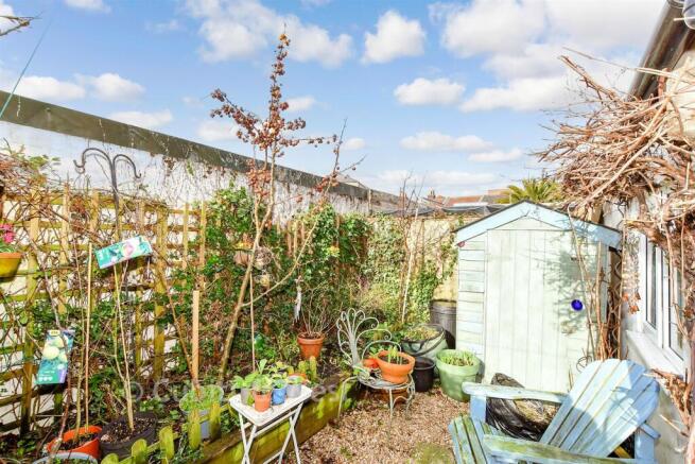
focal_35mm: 15
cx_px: 348
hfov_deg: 100.4
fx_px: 290
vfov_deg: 77.4
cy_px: 232
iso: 400
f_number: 8
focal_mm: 10
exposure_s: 1/250
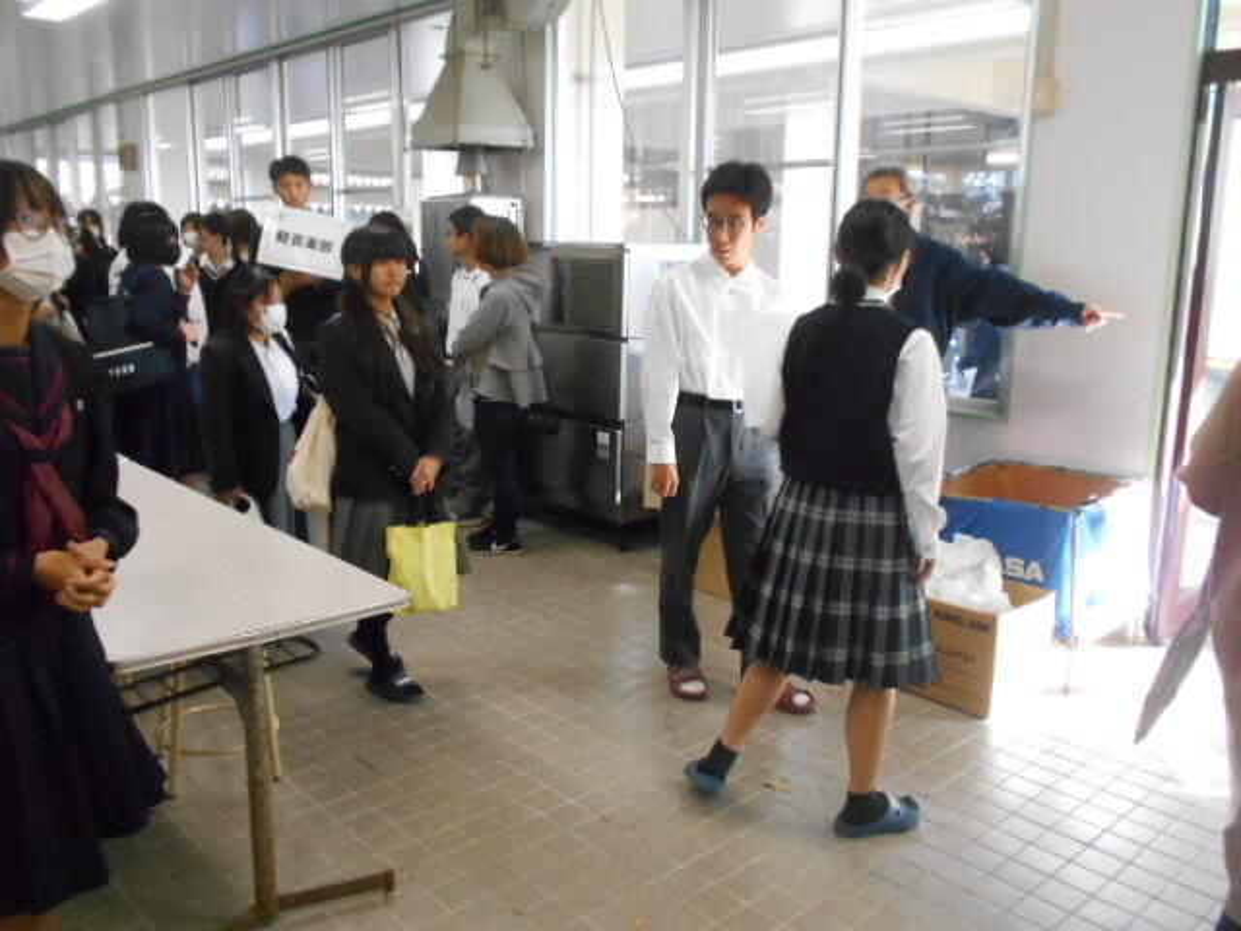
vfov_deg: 46.8
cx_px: 620
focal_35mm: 30
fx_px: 1076
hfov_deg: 60.0
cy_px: 466
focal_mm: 5.1
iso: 800
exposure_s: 1/200
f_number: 3.4
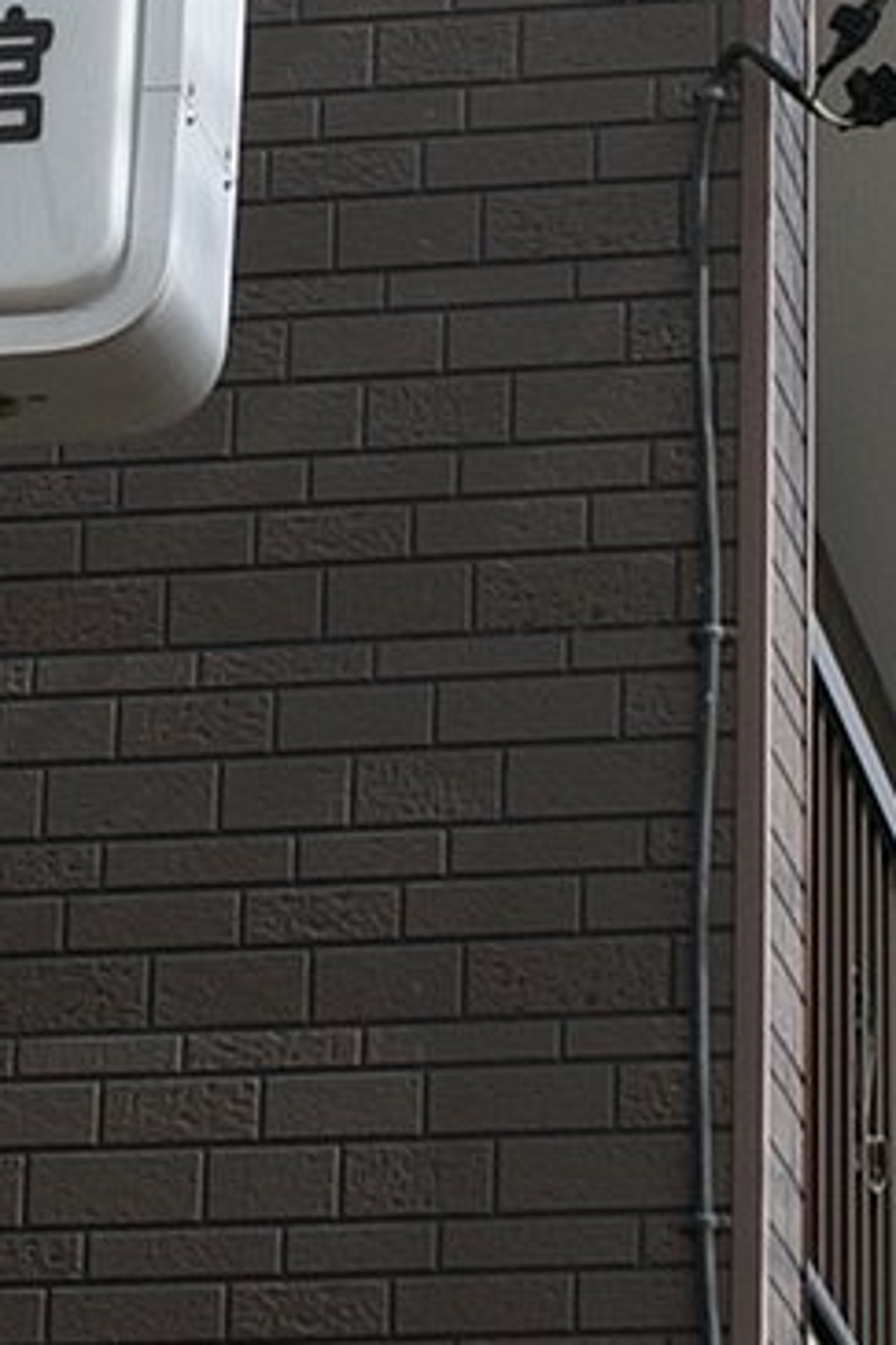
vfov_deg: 10.1
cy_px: 4
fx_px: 7548
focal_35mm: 202
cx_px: 350
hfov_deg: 6.8
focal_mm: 24
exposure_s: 1/300
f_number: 9
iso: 100
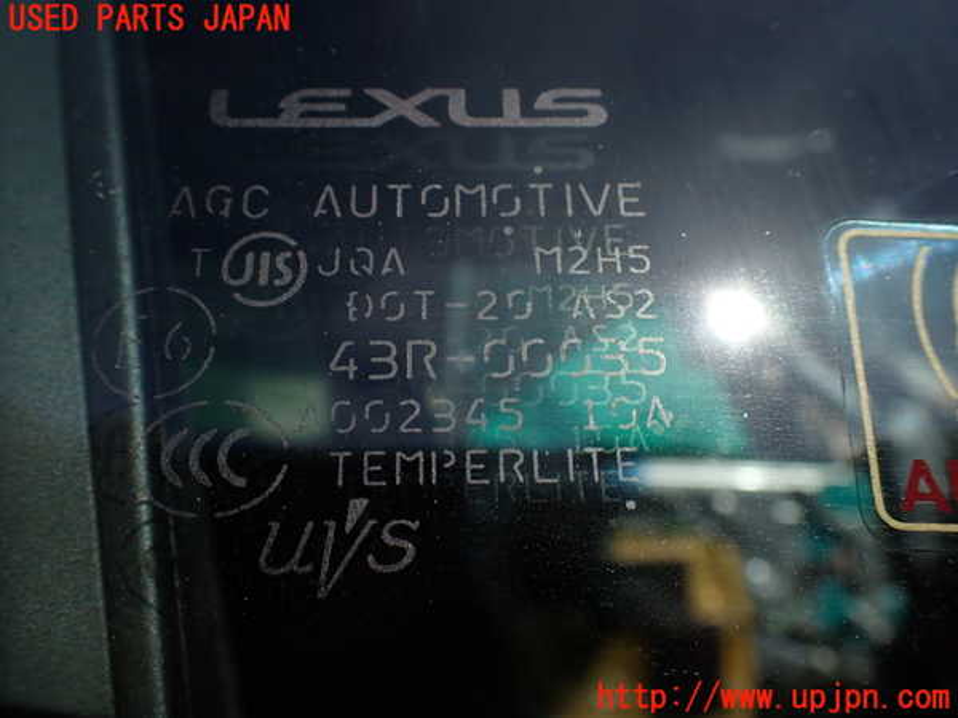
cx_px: 479
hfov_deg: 60.0
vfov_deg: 46.8
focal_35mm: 30
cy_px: 359
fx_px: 830
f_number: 9
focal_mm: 5.4
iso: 100
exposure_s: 1/250
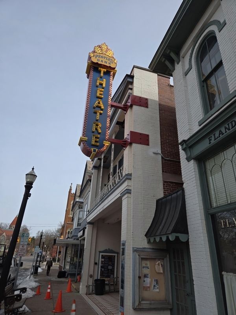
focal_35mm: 23
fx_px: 209
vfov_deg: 73.9
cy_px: 158
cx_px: 118
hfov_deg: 58.9
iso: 25
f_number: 1.8
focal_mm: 5.4
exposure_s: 1/1668
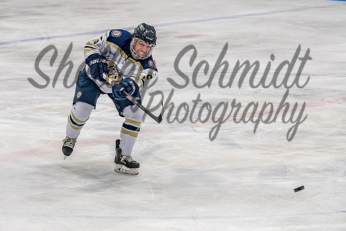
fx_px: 1622
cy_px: 112
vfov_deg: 8.1
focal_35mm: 169
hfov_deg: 12.2
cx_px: 136
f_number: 3.2
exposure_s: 1/800
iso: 1600
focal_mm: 70
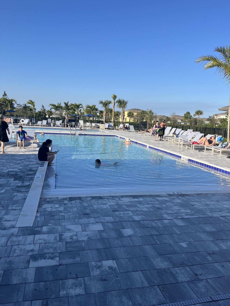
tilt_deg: -7.9
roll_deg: -1.3
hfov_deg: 53.1
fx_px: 230
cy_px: 153
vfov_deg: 67.3
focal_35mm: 26
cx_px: 115
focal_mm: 5.1
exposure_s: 1/2899
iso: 50
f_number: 1.6
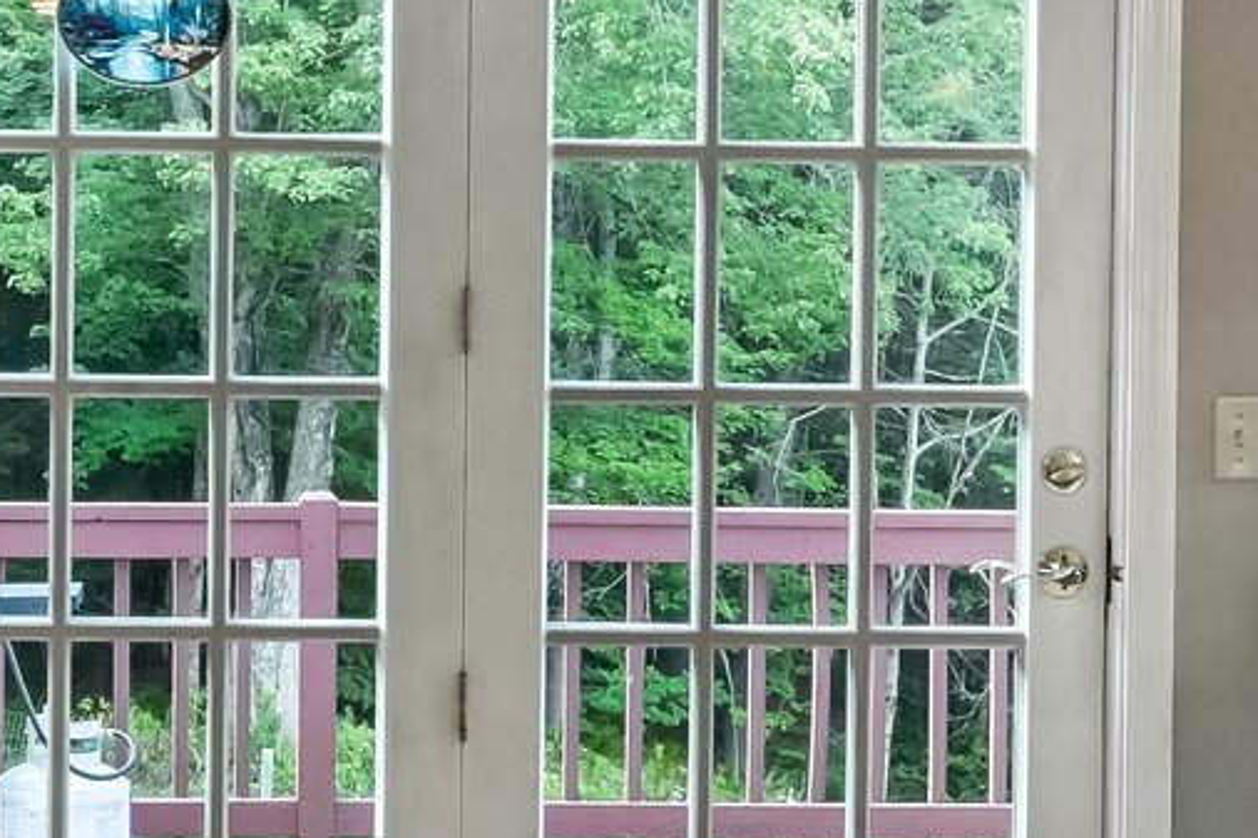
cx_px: 249
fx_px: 2969
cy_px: 329
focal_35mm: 85
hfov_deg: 23.6
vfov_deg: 16.0
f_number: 14
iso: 1000
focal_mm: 14
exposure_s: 1/5
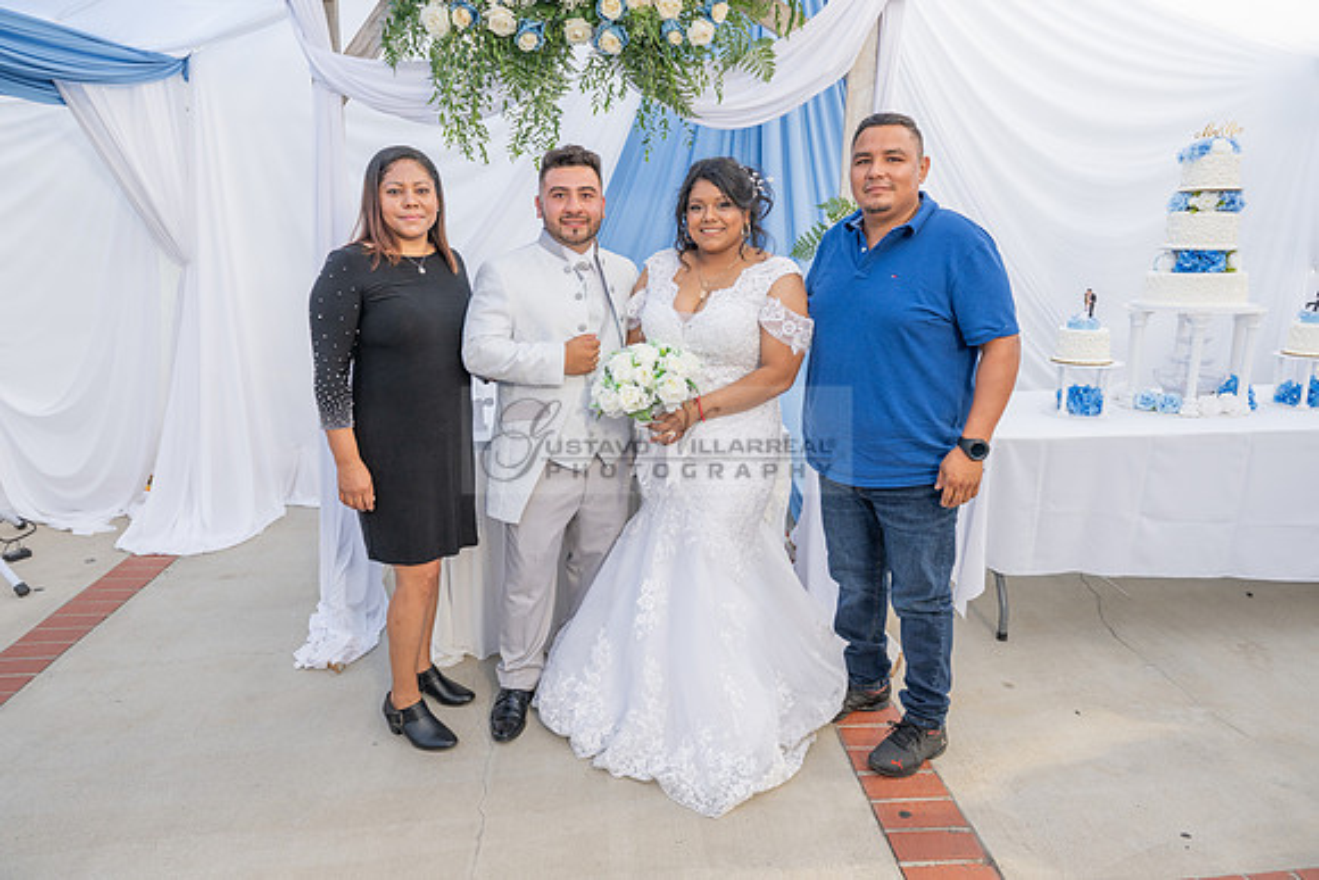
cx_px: 660
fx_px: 879
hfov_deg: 73.7
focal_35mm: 24
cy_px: 440
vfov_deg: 53.2
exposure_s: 1/125
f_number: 5.6
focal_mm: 24
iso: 200
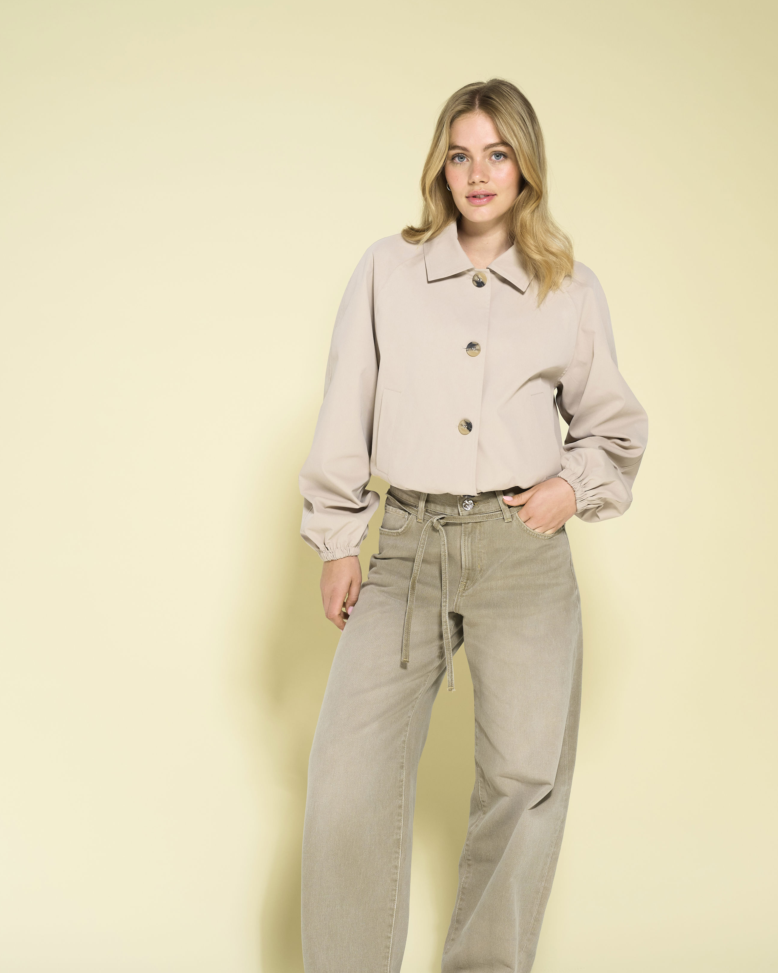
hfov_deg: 24.2
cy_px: 567
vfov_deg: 30.0
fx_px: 1813
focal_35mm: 63
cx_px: 386
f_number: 8
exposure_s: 1/200
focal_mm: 52
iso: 500
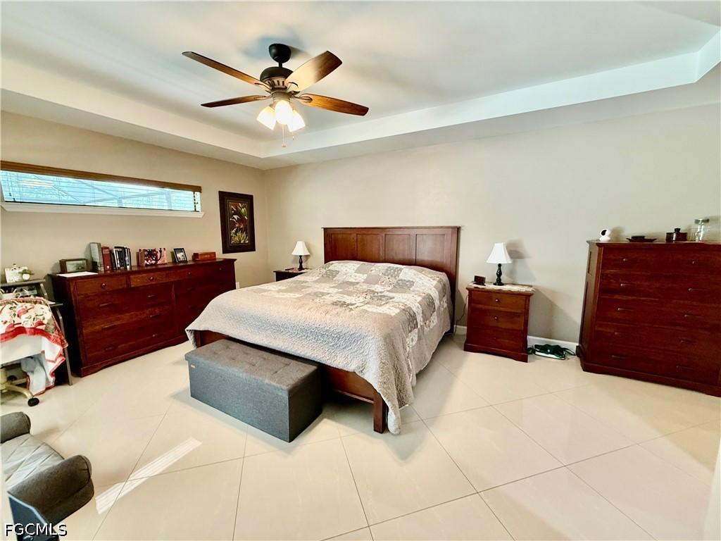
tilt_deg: -8.2
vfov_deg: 85.7
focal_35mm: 14
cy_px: 270
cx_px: 360
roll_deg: -0.1
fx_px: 292
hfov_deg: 102.1
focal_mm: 2.22
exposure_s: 1/60
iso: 320
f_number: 2.2
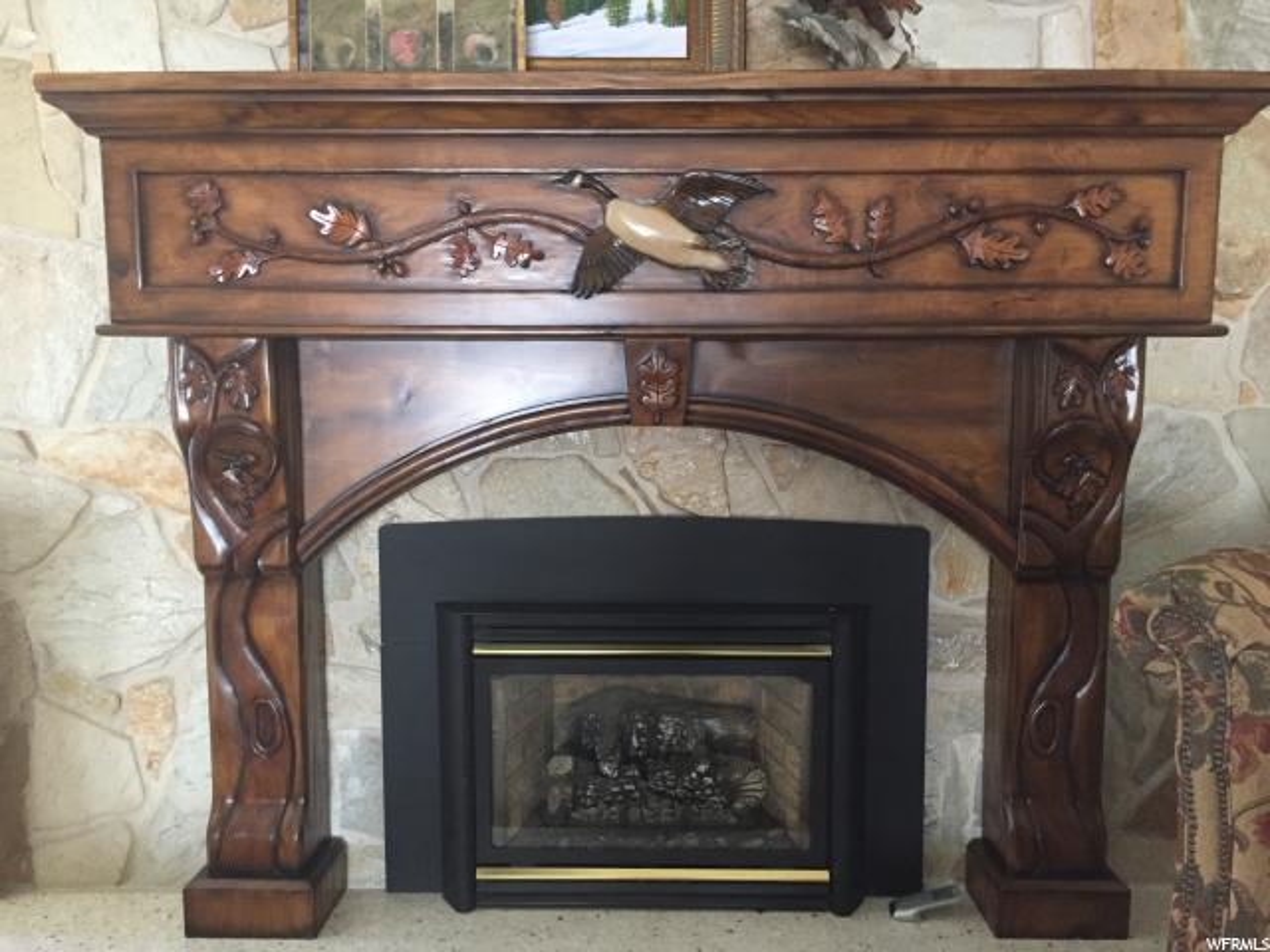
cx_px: 635
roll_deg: +0.6
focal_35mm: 29
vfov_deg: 48.2
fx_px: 1064
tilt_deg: -5.4
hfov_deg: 61.7
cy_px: 476
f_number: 2.2
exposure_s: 1/30
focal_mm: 4.15
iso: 200
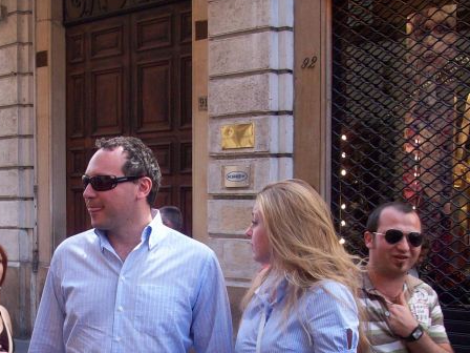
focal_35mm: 66
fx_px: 896
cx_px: 134
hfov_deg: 29.1
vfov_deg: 22.1
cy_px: 265
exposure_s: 1/131
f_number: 2.8
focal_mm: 6.2
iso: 80
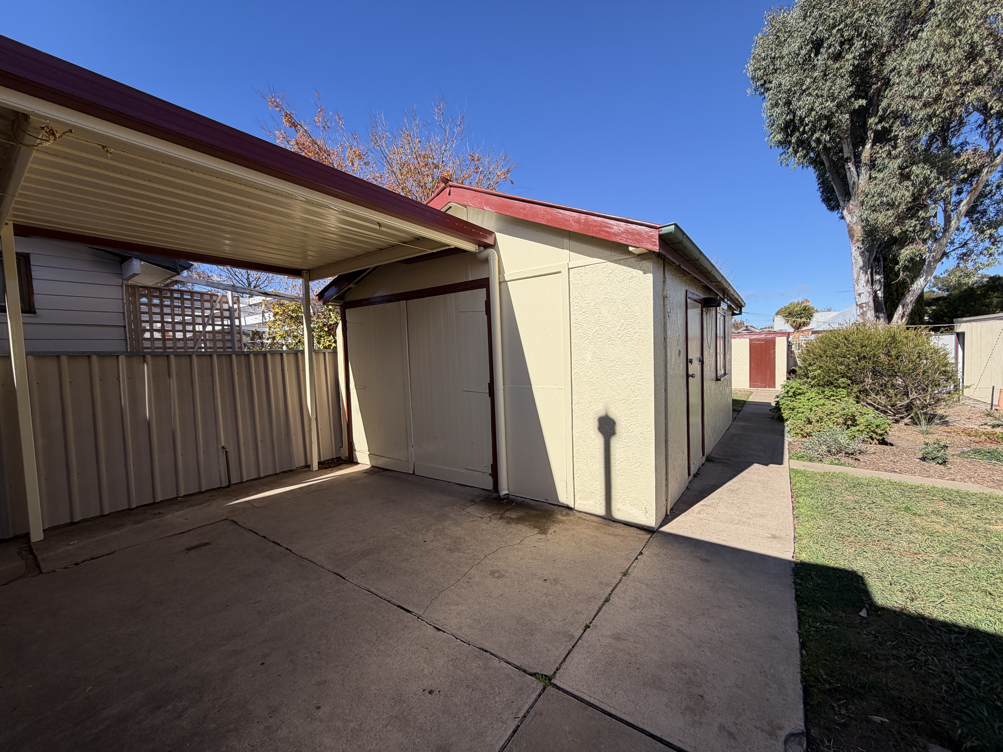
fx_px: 406
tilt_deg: -2.2
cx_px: 502
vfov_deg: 85.7
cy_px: 376
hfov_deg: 102.1
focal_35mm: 14
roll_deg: +2.7
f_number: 2.2
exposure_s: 1/770
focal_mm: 2.22
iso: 32
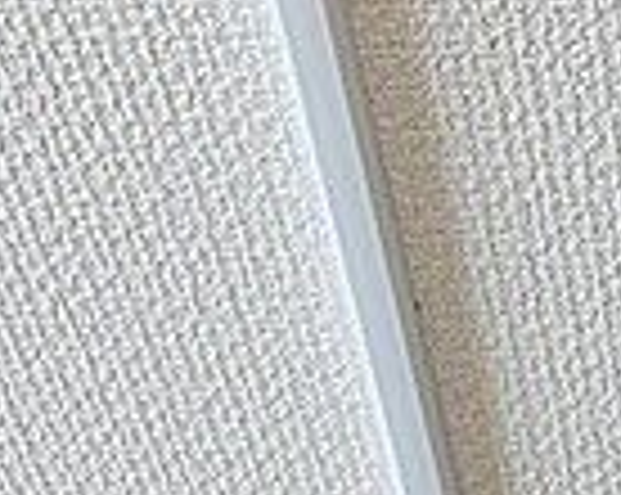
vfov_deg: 12.3
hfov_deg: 15.4
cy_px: 788
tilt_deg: -52.9
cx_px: 842
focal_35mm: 118
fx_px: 2166
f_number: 1.8
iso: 40
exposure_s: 1/100
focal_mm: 4.25
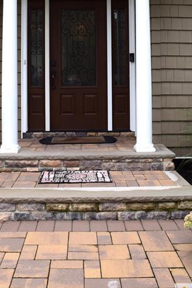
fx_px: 336
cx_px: 85
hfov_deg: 31.8
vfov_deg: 45.1
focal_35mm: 42
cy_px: 78
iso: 400
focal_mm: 18
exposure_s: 1/200
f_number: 10
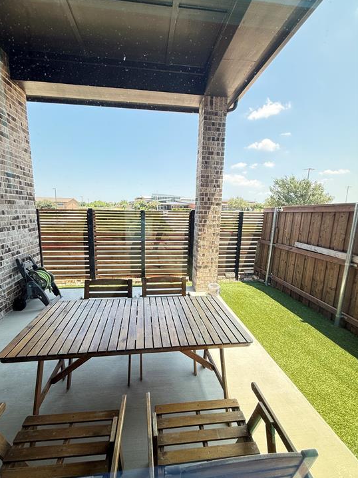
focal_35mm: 15
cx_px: 169
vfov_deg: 98.2
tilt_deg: -6.7
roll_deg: +0.4
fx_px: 207
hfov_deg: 81.7
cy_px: 243
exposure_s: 1/147
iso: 64
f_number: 2.2
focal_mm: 2.22
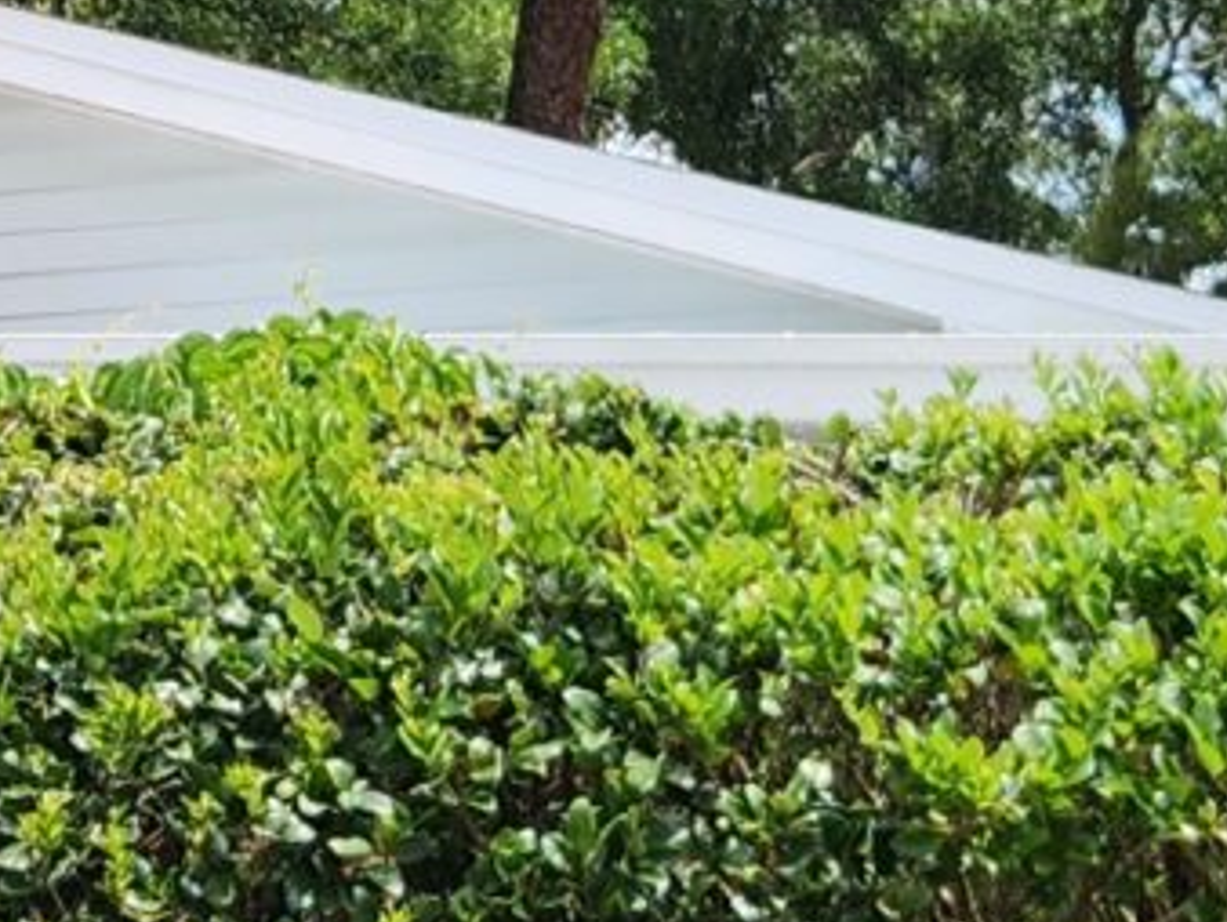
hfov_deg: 11.2
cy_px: -134
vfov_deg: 8.5
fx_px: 6172
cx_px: -69
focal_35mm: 174
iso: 20
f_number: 1.8
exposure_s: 1/944
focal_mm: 5.4
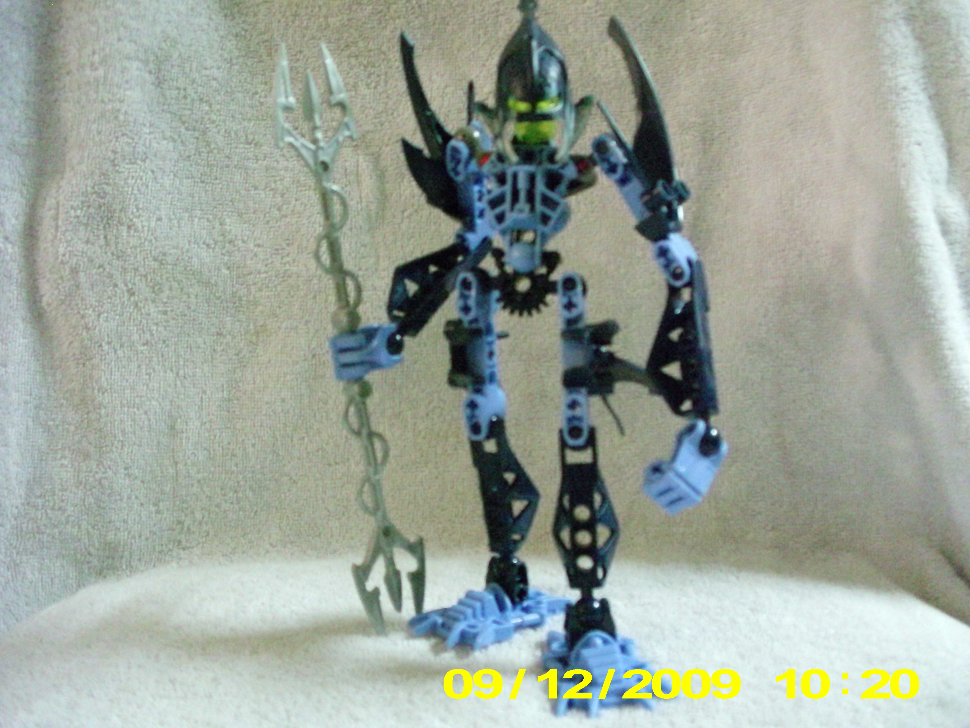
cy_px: 364
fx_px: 1065
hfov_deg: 49.0
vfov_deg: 37.7
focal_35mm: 38
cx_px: 485
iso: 1600
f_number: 3.1
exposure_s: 1/14
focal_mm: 6.3
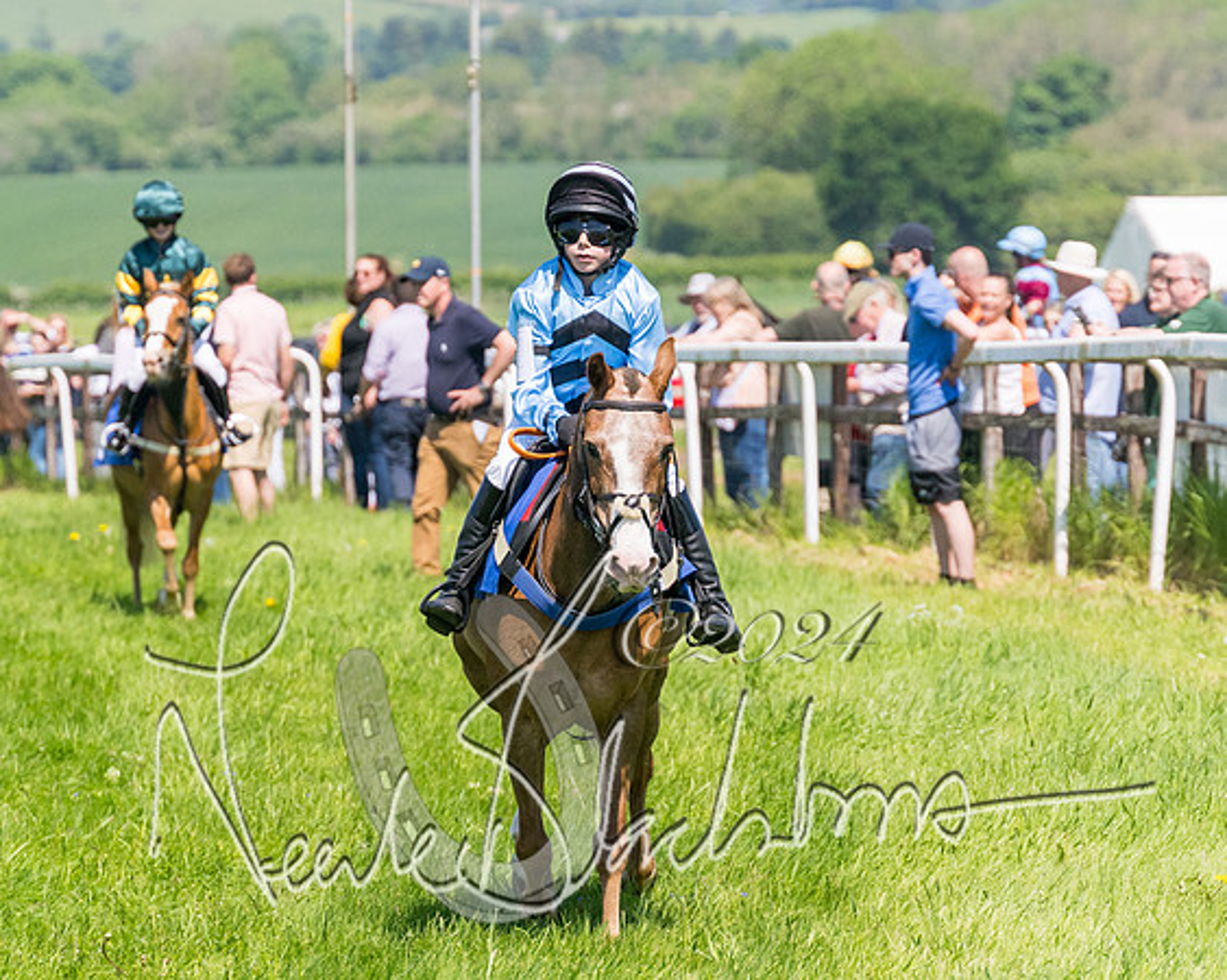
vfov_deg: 5.9
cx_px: 621
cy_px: 434
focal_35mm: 260
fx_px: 9442
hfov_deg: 7.4
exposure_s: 1/6400
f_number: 4
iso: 400
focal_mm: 125
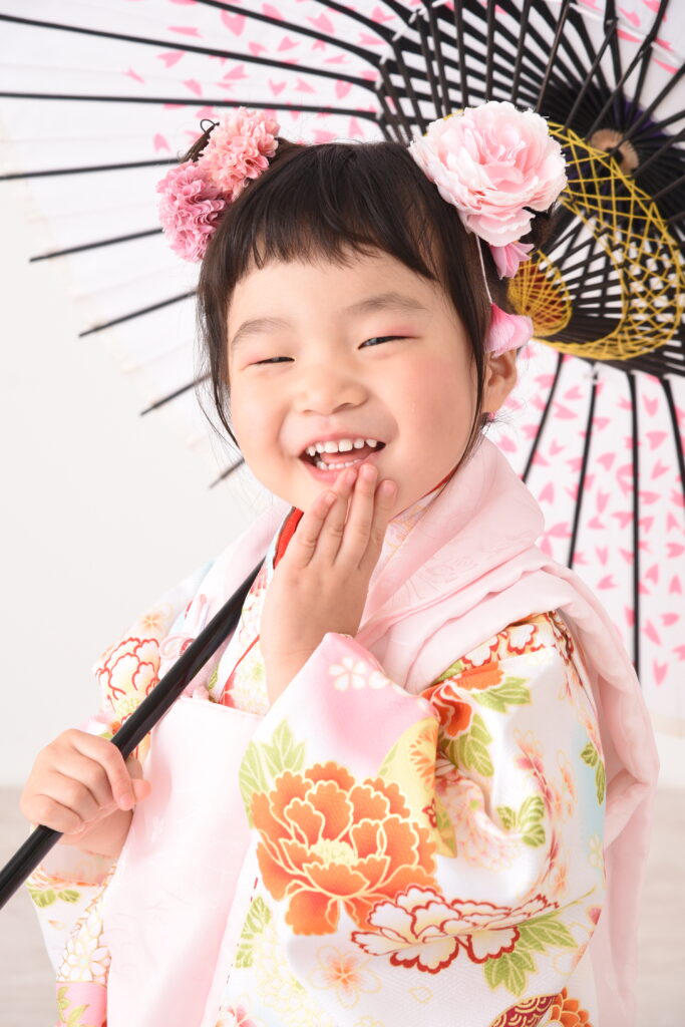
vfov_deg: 17.1
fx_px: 3424
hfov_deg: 11.4
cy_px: 514
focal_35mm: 120
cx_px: 342
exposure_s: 1/200
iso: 800
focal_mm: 120
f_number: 5.6
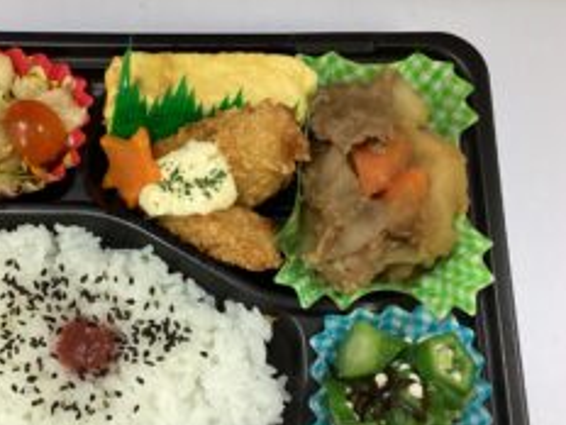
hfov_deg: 37.6
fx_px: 818
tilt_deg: -72.8
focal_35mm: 50
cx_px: 167
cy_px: 243
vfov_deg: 29.1
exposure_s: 1/60
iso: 125
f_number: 2.4
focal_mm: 3.3
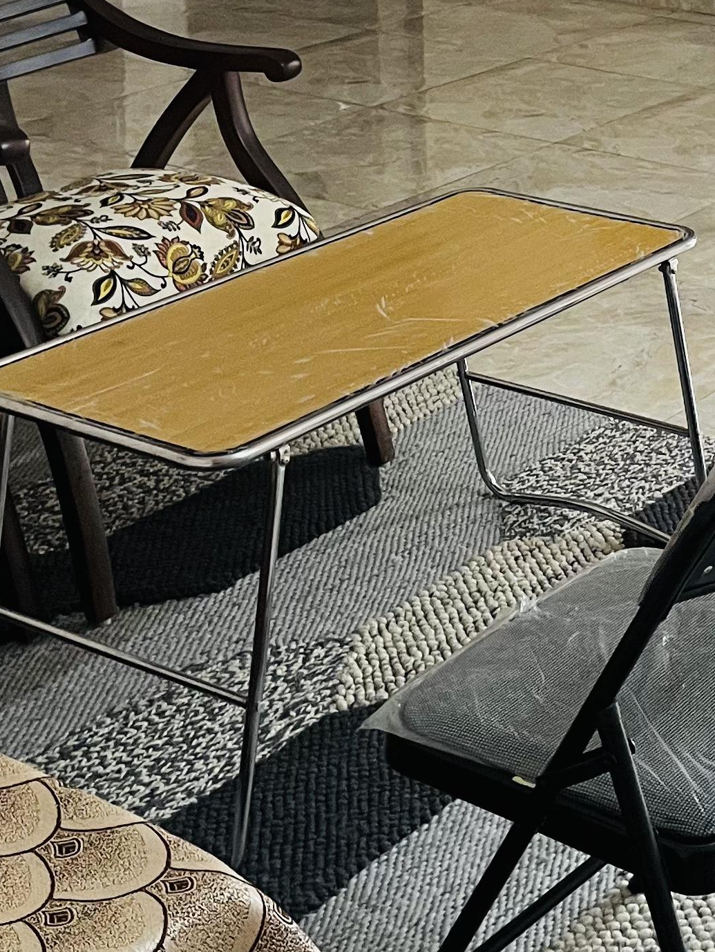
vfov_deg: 23.5
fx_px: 2092
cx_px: 1019
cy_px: -181
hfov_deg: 17.7
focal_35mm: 76
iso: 125
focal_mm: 5.1
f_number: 1.6
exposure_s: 1/50
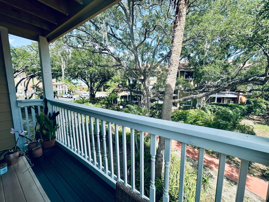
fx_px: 109
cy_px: 101
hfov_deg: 102.1
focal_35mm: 14
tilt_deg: -7.9
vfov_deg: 85.7
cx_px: 134
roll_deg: -0.8
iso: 40
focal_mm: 2.22
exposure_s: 1/496
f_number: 2.2
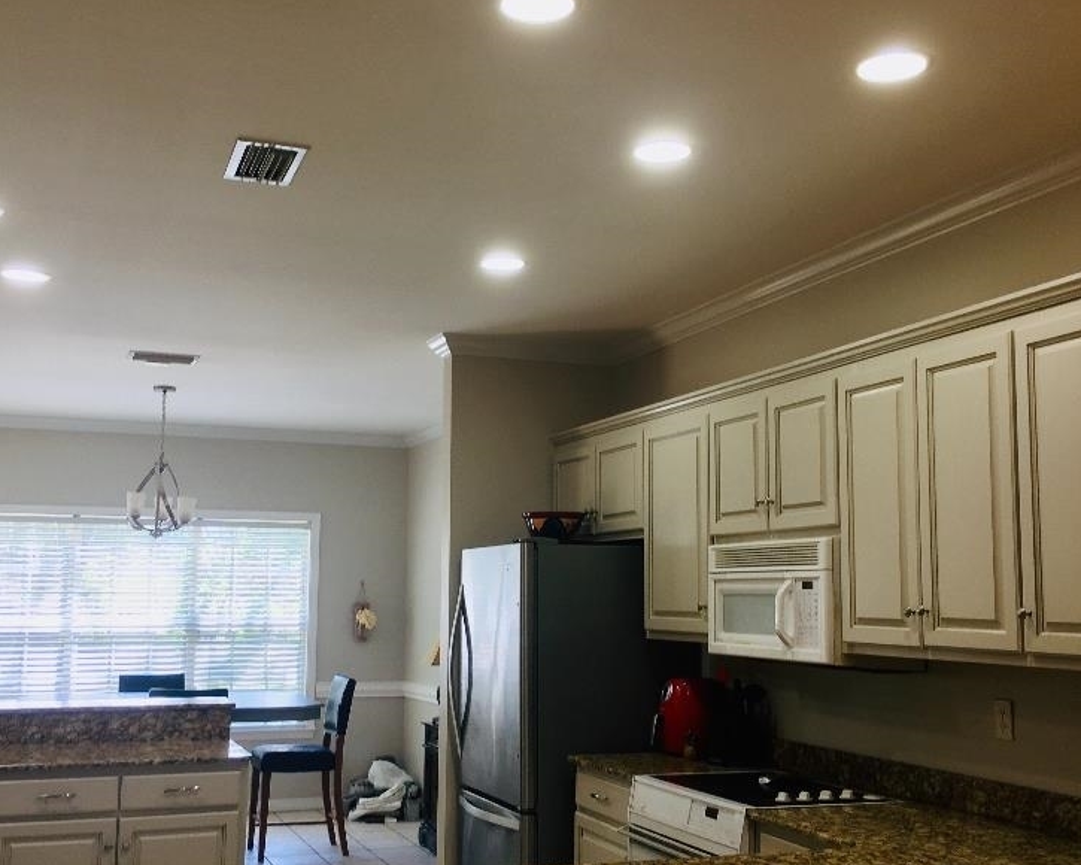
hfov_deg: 45.8
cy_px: 464
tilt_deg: +5.9
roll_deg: -1.1
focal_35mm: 40
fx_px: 1280
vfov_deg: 37.3
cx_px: 522
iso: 25
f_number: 2.2
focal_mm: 4.15
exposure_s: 1/40
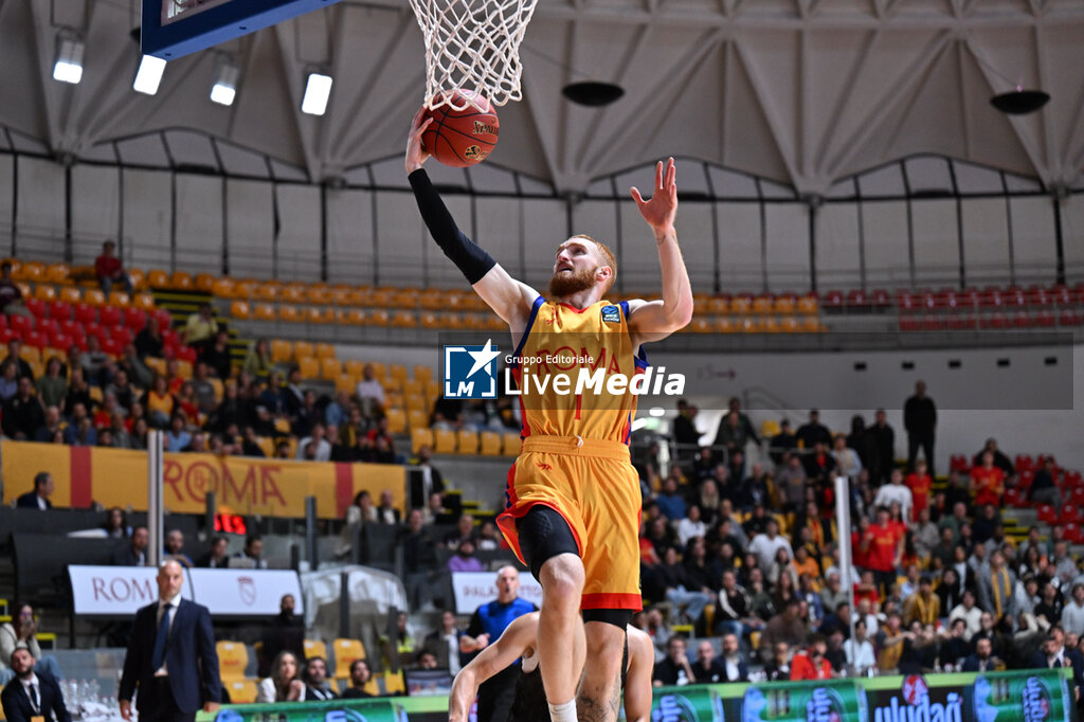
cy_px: 361
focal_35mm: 70
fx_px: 2107
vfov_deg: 19.4
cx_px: 542
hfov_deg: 28.9
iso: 2500
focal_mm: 70
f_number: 3.2
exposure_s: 1/1000
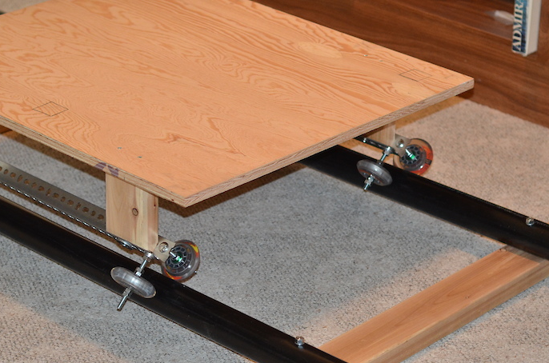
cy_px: 182
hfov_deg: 18.3
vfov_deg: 12.2
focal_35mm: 112
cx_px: 244
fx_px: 1704
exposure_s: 1/60
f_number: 2.8
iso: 800
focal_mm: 50
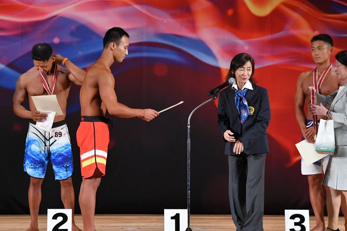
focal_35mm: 244
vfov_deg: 5.6
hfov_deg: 8.4
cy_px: 124
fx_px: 2351
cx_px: 169
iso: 3200
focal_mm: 145
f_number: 5.6
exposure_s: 1/400
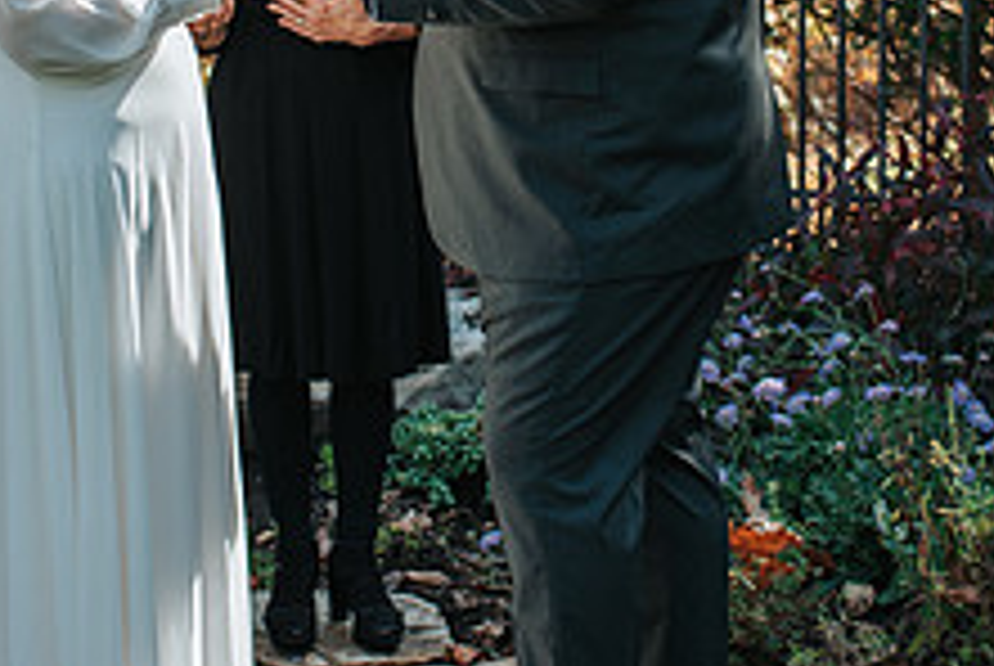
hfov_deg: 19.6
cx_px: 448
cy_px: -51
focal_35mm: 104
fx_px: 2875
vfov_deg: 13.0
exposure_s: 1/1250
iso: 360
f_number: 3.5
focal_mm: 35
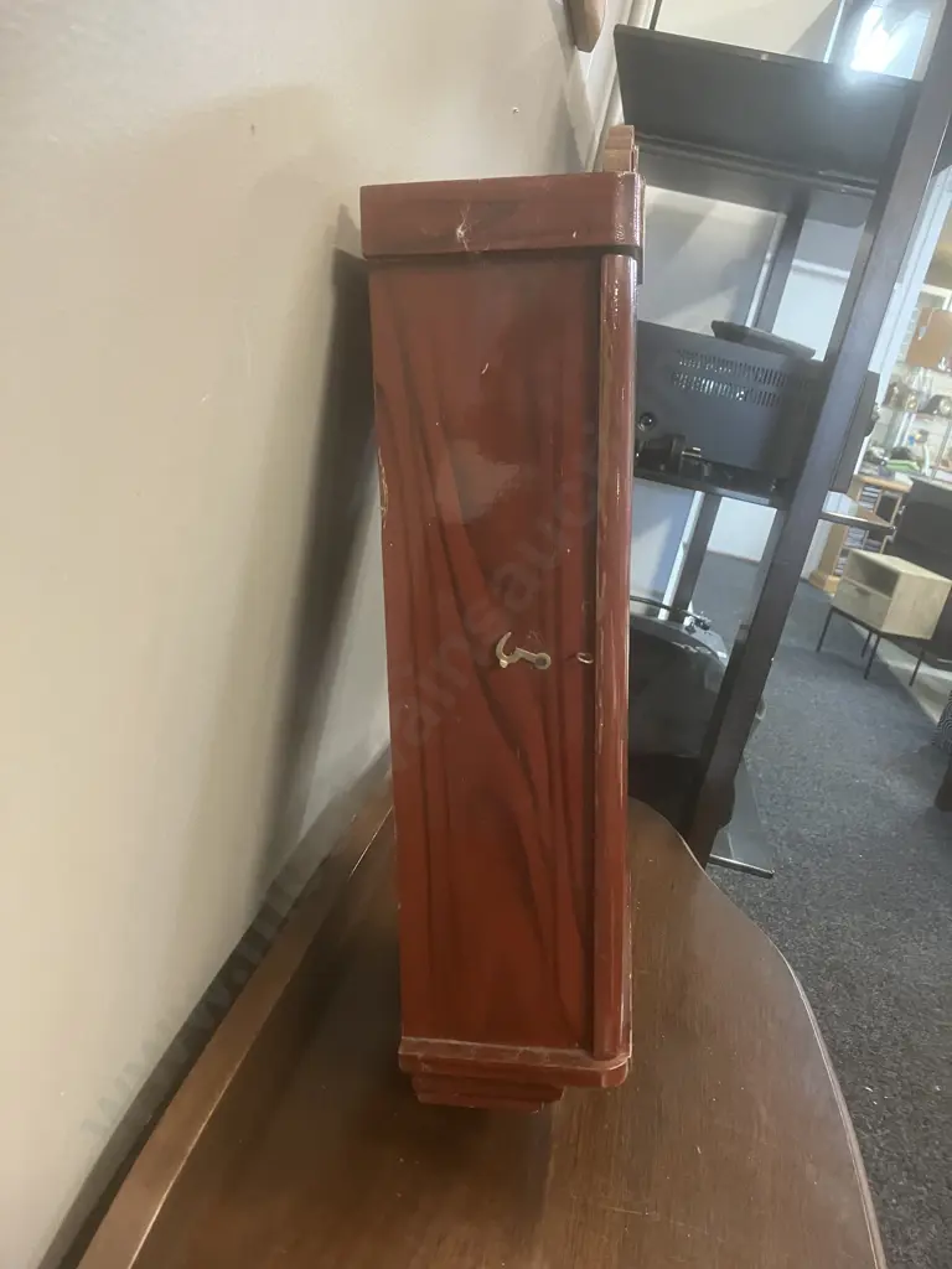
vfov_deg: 63.4
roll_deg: -13.8
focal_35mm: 28
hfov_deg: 49.7
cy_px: 634
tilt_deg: -13.2
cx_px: 476
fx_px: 1027
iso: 320
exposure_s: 1/33
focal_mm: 3.99
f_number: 1.8
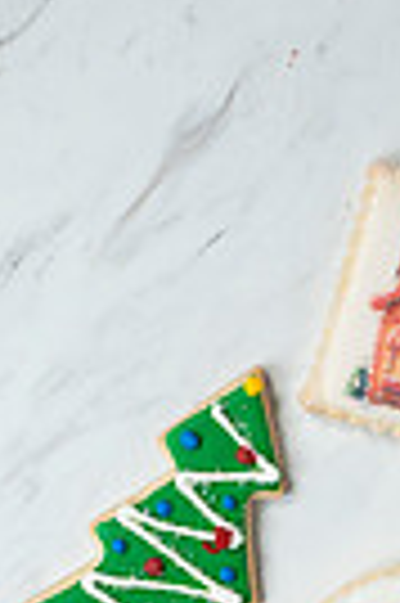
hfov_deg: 8.1
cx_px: 369
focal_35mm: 168
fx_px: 2807
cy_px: 657
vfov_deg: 12.1
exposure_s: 1/200
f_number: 8
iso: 200
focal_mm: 50
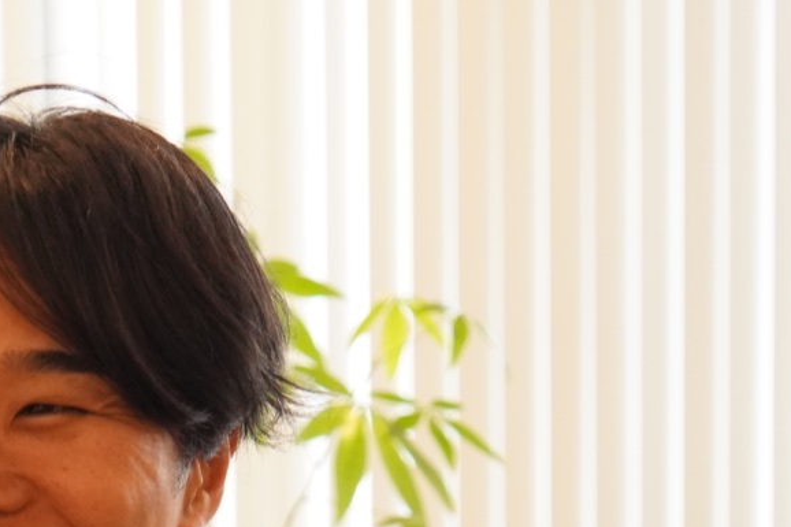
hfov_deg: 11.2
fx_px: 3844
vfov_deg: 7.7
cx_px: -490
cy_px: 846
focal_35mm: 175
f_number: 4
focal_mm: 46
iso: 2000
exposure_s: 1/50
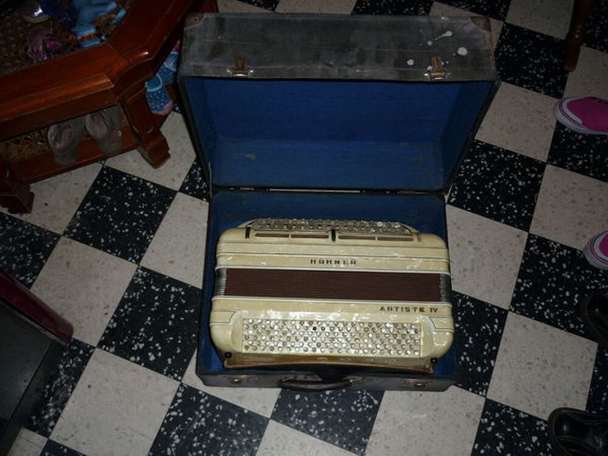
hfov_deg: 55.4
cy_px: 228
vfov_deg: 42.9
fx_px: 580
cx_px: 304
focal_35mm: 33
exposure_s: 1/60
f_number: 2.8
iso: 100
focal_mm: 5.5
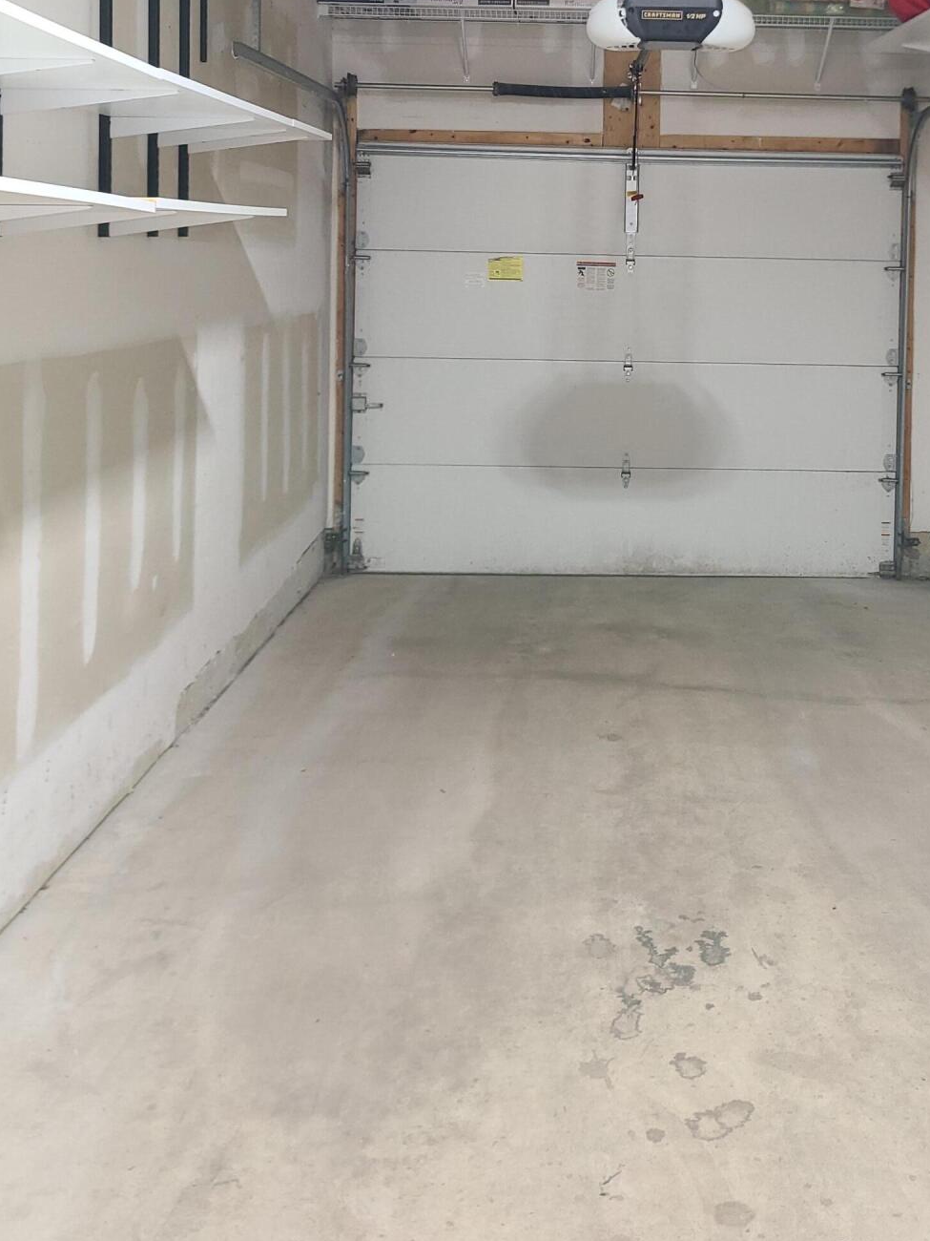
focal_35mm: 40
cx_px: 635
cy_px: 305
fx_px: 1433
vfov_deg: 45.1
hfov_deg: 35.5
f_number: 1.8
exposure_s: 1/40
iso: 100
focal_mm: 5.4
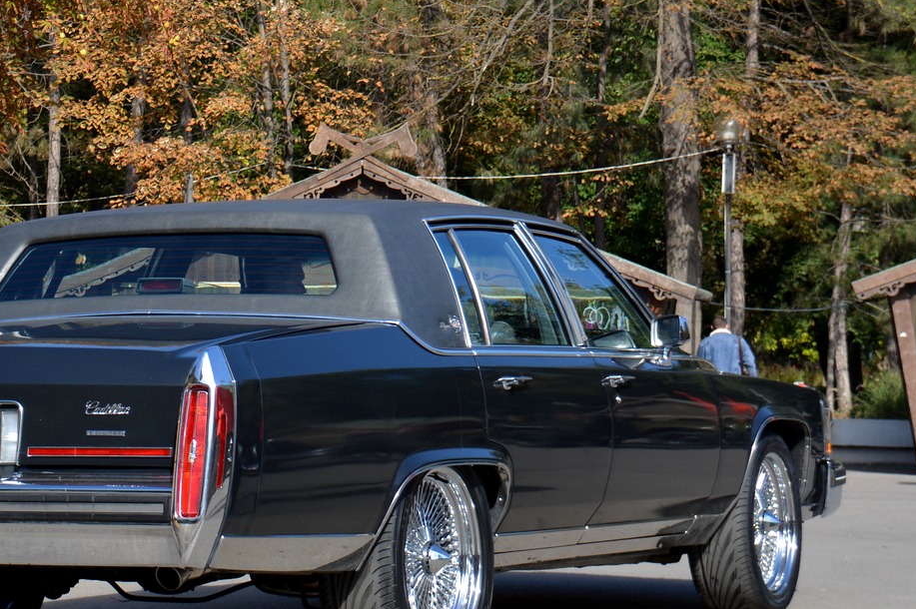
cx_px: 238
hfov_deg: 18.8
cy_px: 271
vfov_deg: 12.7
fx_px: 2746
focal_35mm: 108
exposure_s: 1/1250
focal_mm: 44
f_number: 5.6
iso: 400
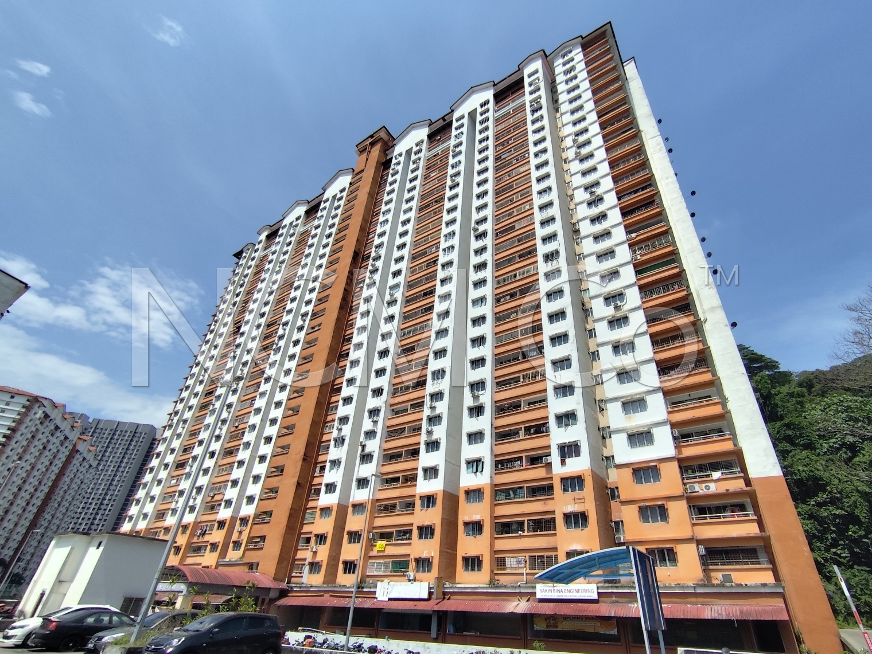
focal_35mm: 16
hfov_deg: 94.5
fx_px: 403
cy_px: 327
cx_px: 436
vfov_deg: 78.1
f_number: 2.2
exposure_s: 1/2087
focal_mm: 1.65
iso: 50
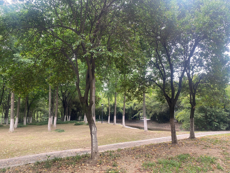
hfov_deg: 67.3
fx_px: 173
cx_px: 115
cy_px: 86
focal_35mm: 26
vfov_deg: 53.1
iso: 50
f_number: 1.8
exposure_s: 1/121
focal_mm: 4.25
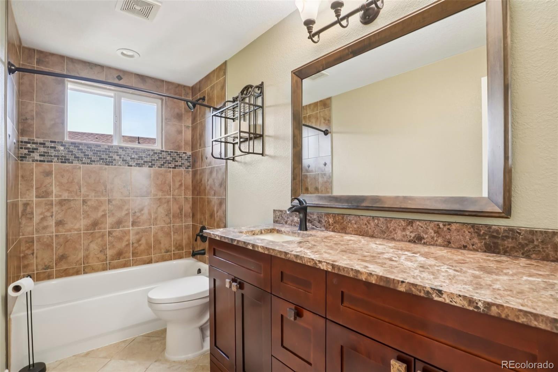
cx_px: 279
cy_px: 186
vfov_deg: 72.0
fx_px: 256
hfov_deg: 95.0
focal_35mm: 16
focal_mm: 11
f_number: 8
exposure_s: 1/20
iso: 400
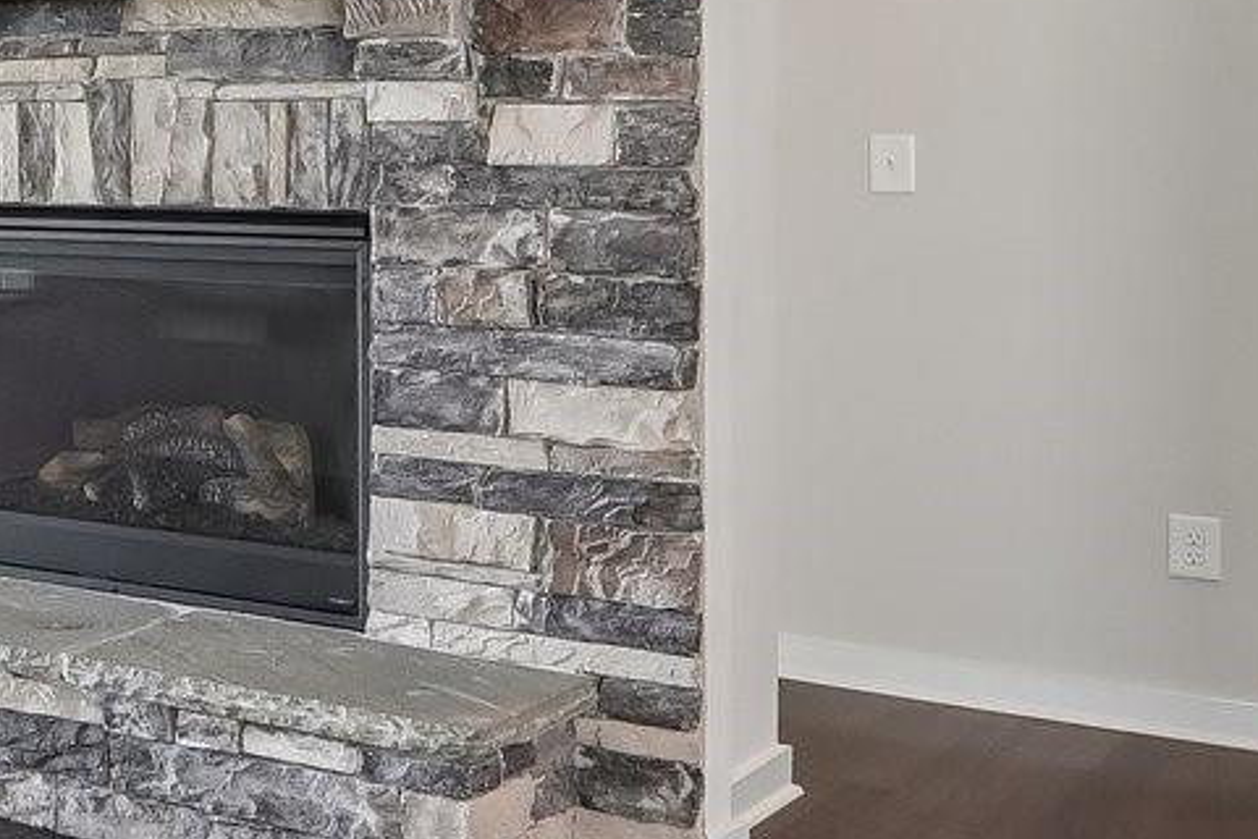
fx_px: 2236
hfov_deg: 23.3
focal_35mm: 64
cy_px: 156
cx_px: -760
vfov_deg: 21.0
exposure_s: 1/15
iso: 400
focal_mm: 10
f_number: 8
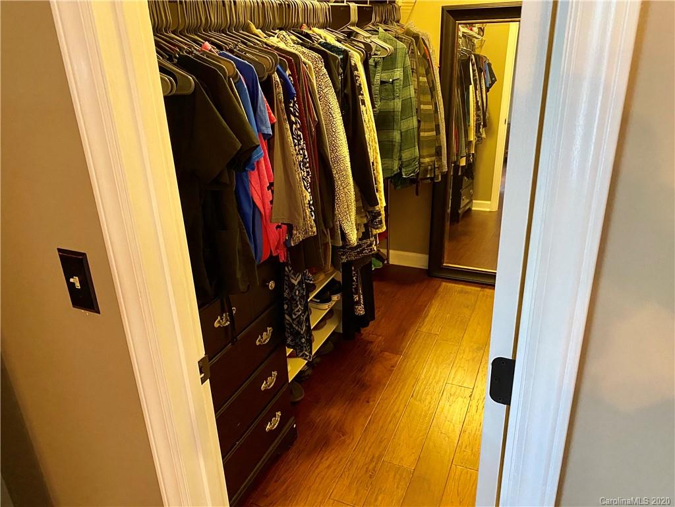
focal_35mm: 26
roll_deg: +2.6
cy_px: 254
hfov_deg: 67.3
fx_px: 507
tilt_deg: -23.8
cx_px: 338
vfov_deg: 53.1
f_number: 1.8
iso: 640
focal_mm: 4.25
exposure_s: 1/30
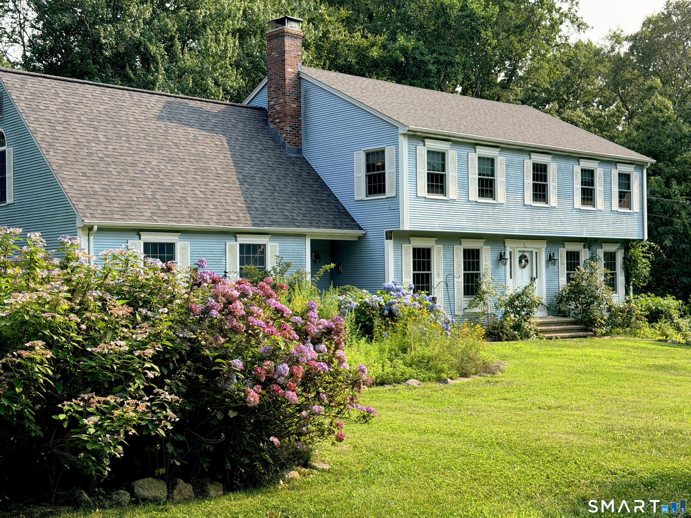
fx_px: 958
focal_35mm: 48
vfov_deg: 30.3
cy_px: 259
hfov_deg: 39.7
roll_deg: +0.7
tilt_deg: +2.2
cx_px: 346
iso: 80
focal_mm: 6.76
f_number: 1.78
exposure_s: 1/1795
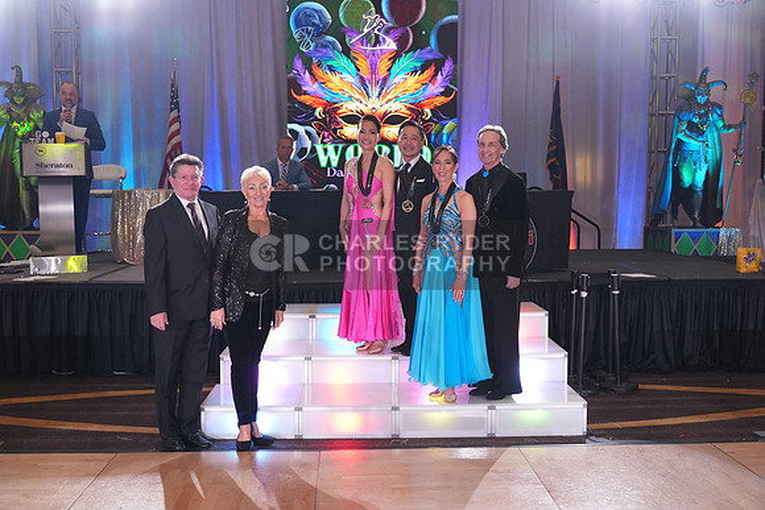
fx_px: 808
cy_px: 255
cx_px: 382
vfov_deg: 35.1
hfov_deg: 50.7
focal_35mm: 38
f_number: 4
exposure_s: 1/400
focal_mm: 38
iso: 2000
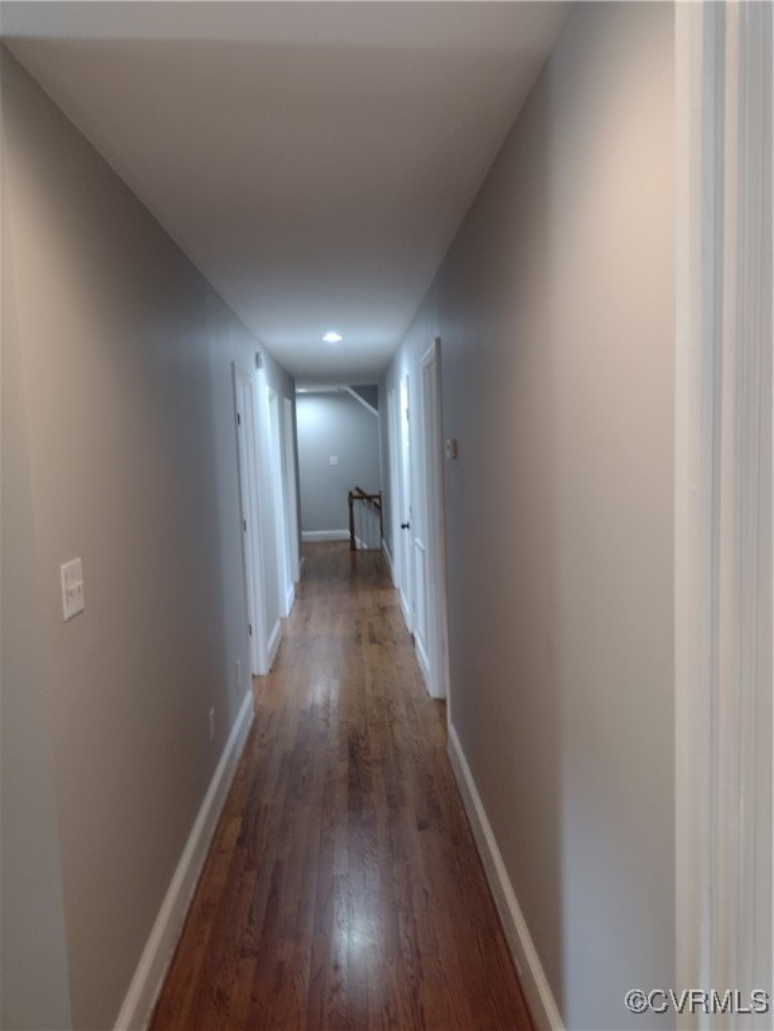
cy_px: 516
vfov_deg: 65.3
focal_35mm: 27
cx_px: 387
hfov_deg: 51.4
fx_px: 805
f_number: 1.7
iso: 453
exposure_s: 1/40
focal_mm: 4.71
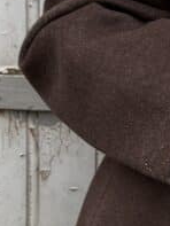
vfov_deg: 10.2
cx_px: 345
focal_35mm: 187
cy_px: 332
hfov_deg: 7.6
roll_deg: -2.8
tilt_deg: -10.4
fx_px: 1223
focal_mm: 6.76
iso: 80
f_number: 1.78
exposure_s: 1/121
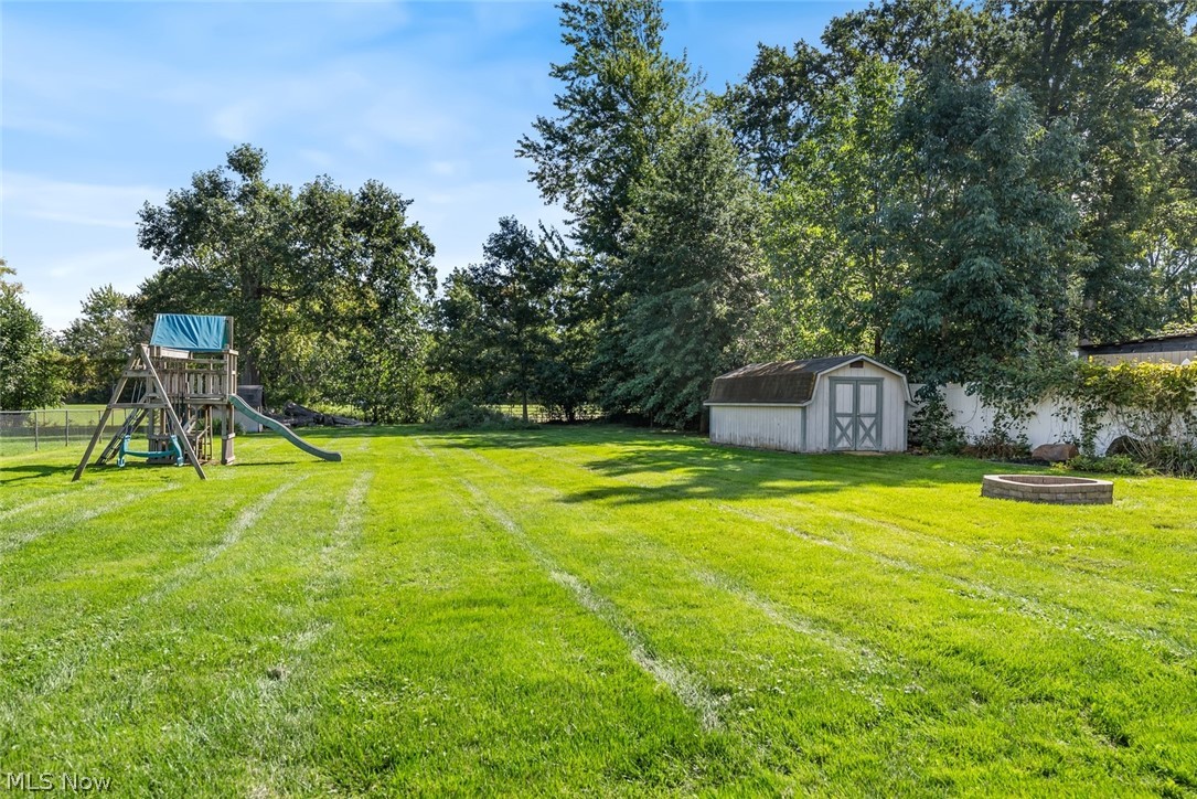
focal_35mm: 24
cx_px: 598
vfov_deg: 53.2
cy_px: 400
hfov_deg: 73.7
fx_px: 798
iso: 320
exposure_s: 1/800
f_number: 5
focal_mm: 24
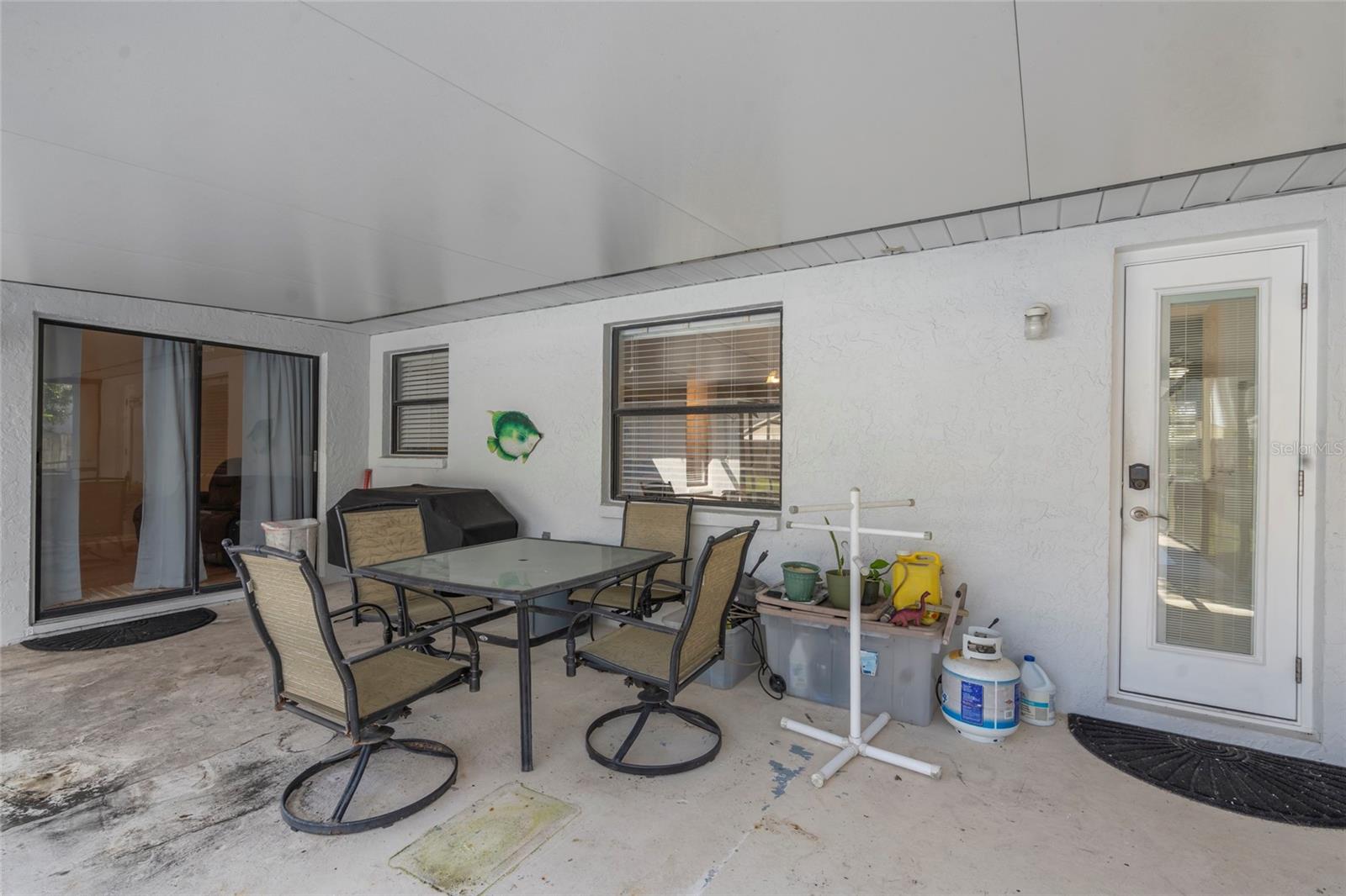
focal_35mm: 16
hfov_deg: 96.7
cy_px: 448
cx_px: 673
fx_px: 598
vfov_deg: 73.7
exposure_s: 1/30
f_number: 8
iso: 160
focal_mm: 16
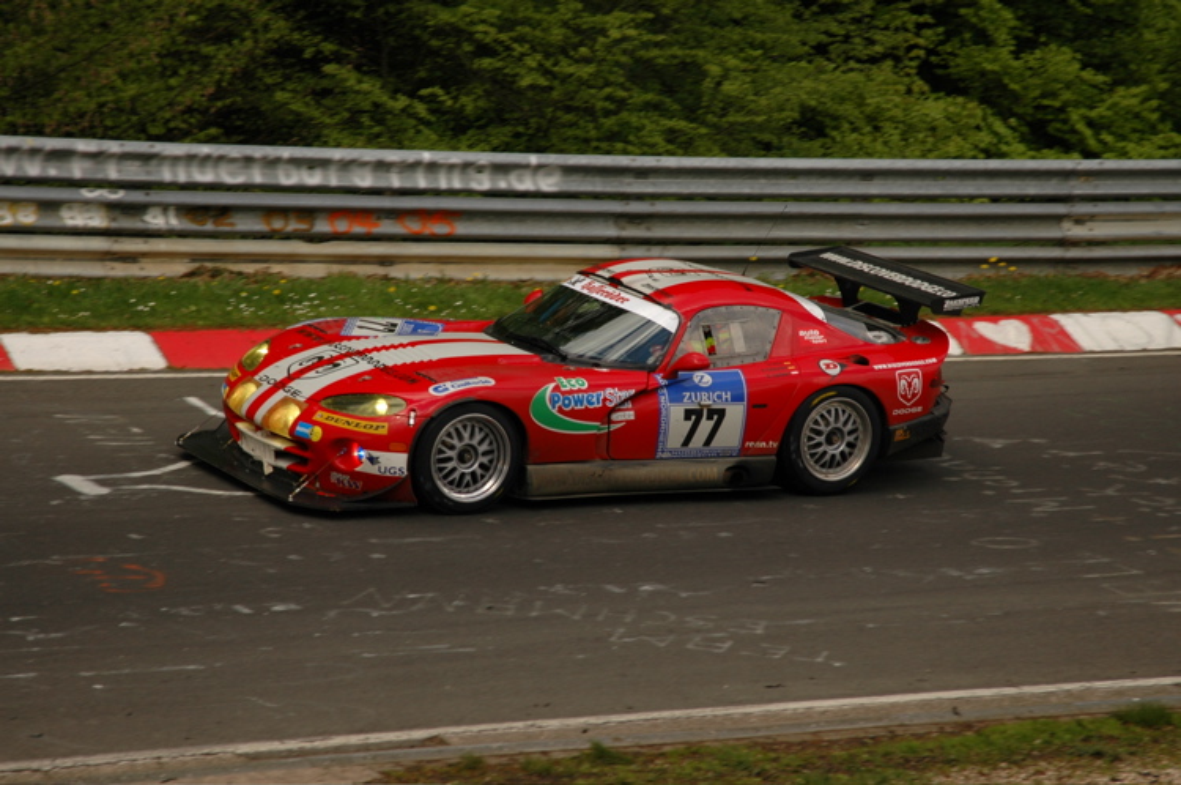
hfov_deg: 16.1
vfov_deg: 10.7
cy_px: 392
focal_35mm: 128
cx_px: 590
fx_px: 4177
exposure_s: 1/1000
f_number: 4.5
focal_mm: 85
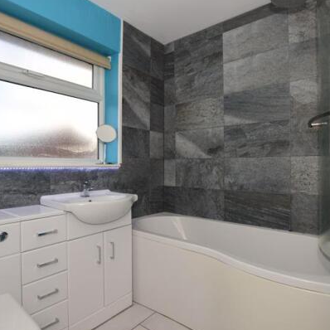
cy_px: 165
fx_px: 226
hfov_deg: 71.8
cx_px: 144
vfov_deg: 72.1
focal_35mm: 21
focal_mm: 10
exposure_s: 1/200
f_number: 7.1
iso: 400
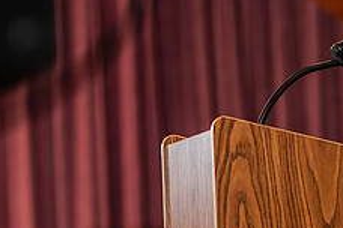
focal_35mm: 311
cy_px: 83
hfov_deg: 6.6
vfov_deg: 4.4
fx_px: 2963
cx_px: 382
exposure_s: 1/200
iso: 1250
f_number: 3.2
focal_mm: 122
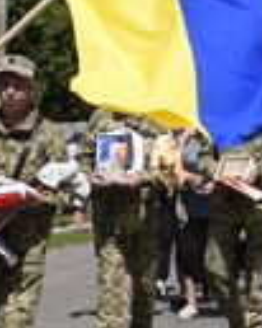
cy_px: 118
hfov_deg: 7.9
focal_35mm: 196
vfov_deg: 9.9
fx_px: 1902
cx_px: 226
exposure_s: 1/500
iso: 200
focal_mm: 24
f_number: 11
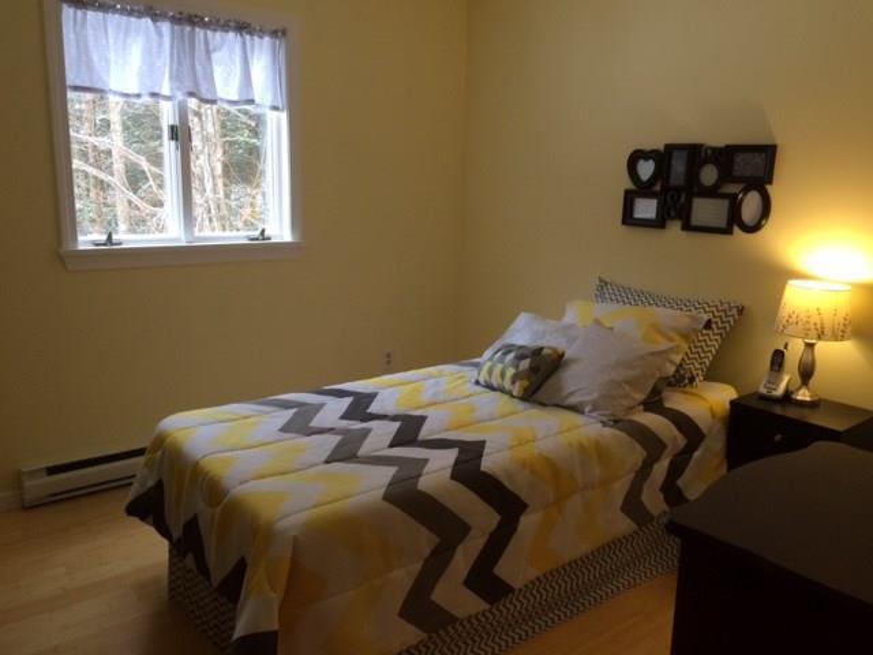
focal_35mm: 29
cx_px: 436
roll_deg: -1.3
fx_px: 731
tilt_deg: -12.0
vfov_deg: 48.2
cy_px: 328
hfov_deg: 61.7
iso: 32
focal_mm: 4.15
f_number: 2.2
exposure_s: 1/30
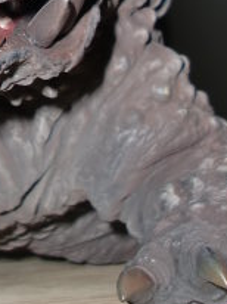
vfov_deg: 16.7
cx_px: -34
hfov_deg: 12.9
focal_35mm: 112
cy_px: -78
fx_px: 981
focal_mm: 6.3
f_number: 7.9
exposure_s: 1/30
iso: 64
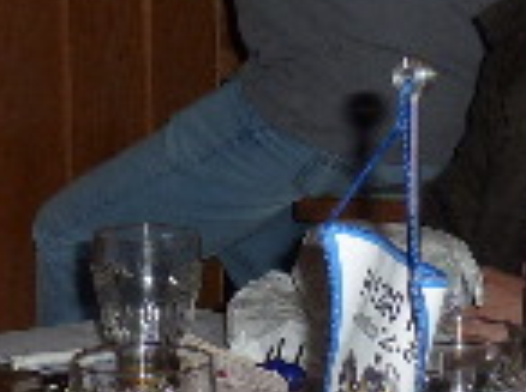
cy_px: 306
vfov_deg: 10.8
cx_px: 404
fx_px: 2078
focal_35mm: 137
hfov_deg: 14.4
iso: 100
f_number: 3.3
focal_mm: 4.1
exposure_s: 1/125
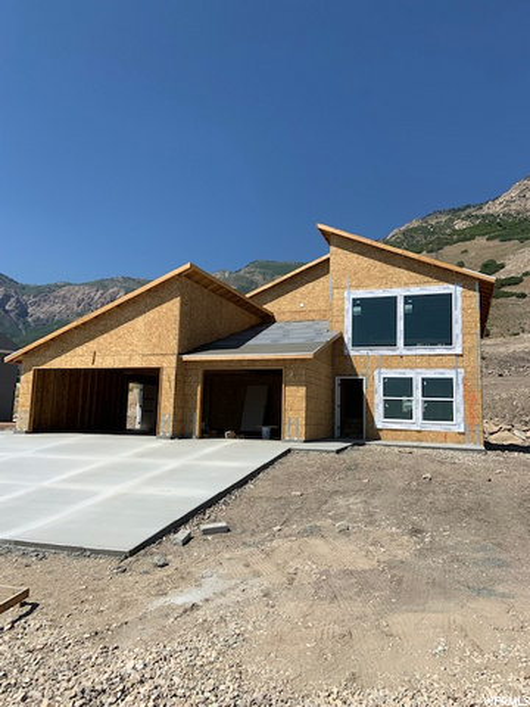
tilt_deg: +8.5
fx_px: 531
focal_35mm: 26
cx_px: 265
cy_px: 354
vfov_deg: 67.3
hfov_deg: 53.1
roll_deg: -1.1
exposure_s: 1/3289
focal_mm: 4.25
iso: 25
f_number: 1.8
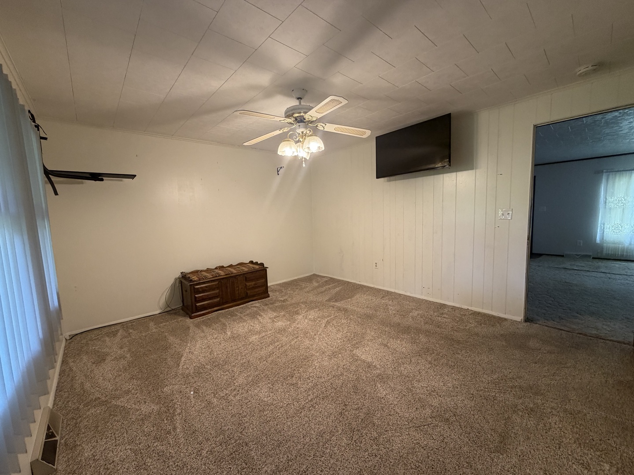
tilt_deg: -4.9
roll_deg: +1.7
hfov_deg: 102.1
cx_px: 317
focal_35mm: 14
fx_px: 256
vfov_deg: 85.7
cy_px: 238
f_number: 2.2
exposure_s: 1/60
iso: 250
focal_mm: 2.22
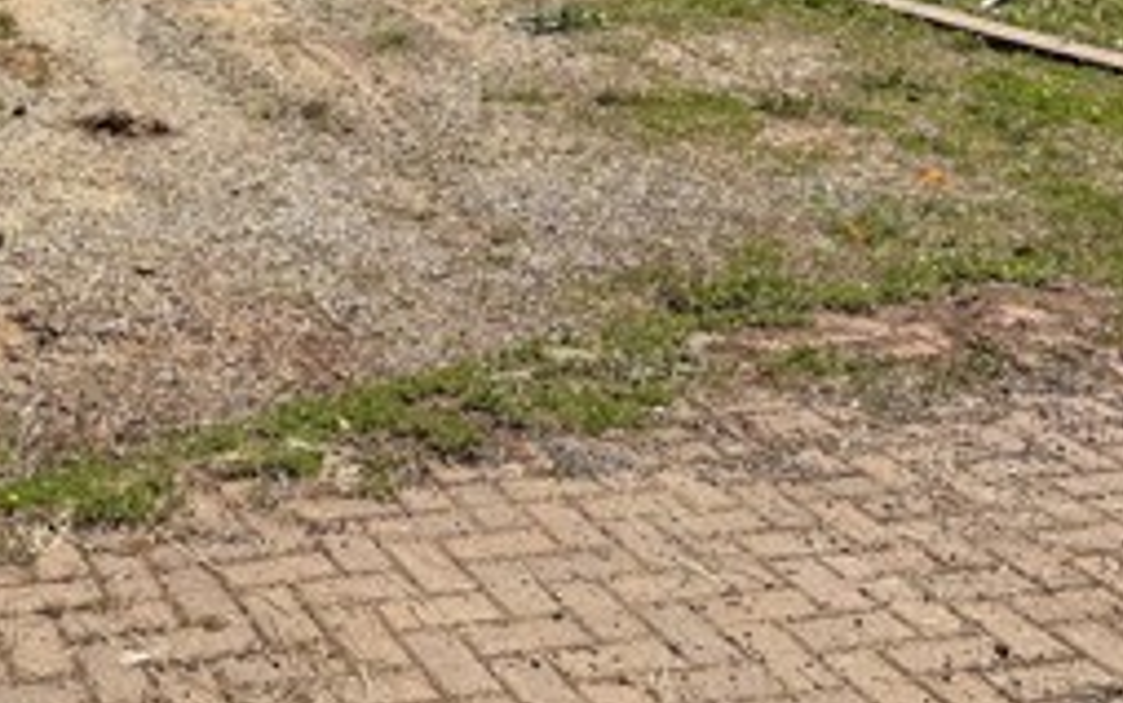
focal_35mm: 64
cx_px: 35
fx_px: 1960
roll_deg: +0.7
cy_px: -102
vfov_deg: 19.4
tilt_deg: -10.9
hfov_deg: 30.1
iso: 80
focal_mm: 6.76
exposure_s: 1/4167
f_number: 1.78
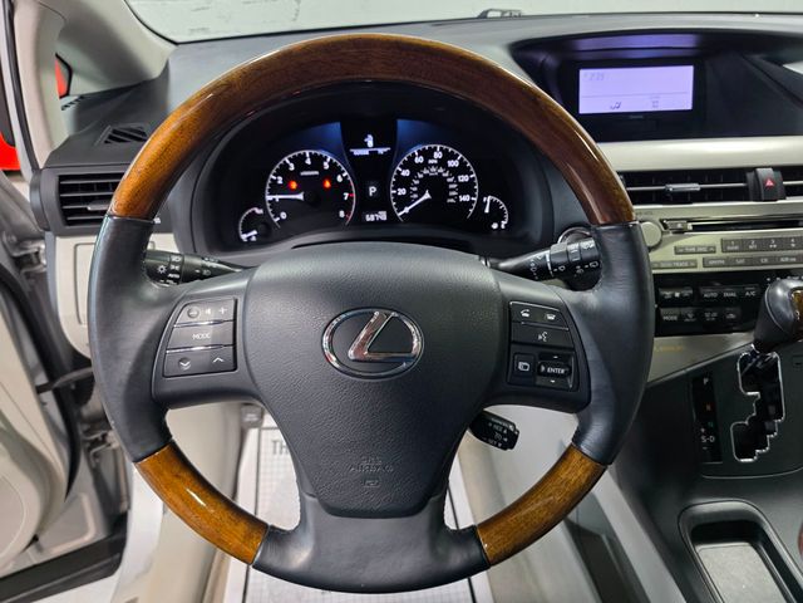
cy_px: 302
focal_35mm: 23
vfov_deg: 58.9
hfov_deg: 73.9
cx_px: 402
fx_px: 534
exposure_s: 1/120
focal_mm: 6.3
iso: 500
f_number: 1.7
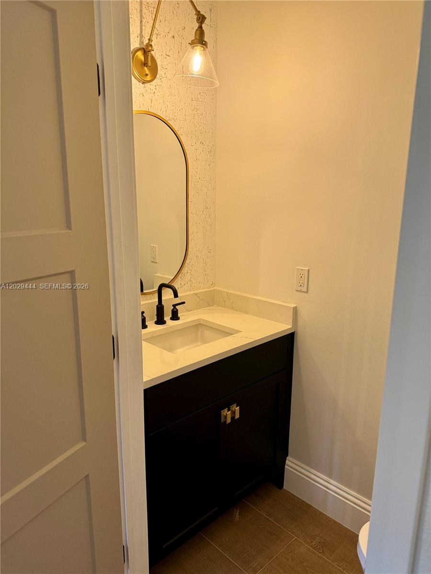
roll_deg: -0.7
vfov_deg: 71.6
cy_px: 287
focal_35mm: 24
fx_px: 398
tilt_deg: -12.0
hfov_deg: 56.8
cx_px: 216
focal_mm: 6.86
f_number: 1.78
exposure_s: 1/120
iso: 200
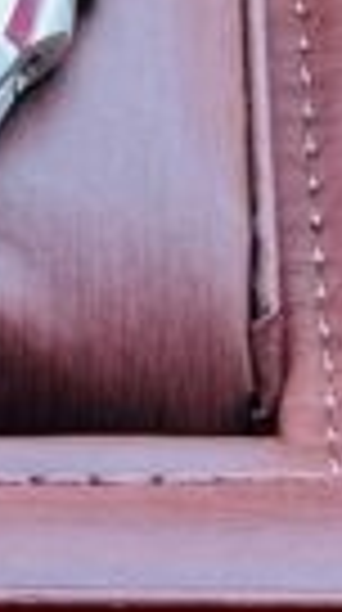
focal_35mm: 395
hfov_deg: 3.1
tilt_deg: -29.9
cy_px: -688
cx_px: 0
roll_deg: -1.8
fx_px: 6400
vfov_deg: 5.3
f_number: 1.78
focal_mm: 6.86
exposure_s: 1/151
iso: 64
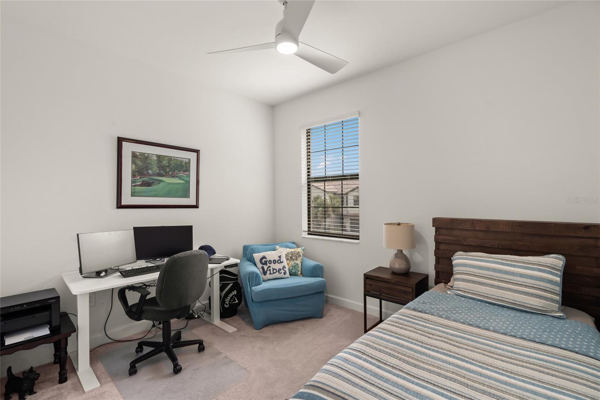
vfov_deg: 73.7
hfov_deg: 96.7
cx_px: 300
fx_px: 267
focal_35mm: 16
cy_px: 200
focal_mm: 16
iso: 250
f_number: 6.3
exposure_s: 1/8
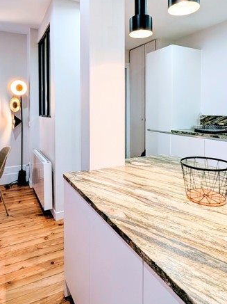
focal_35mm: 22
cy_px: 112
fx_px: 193
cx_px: 105
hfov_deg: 60.9
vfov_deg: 75.0
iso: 92
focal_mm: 2.02
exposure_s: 1/100
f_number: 1.7
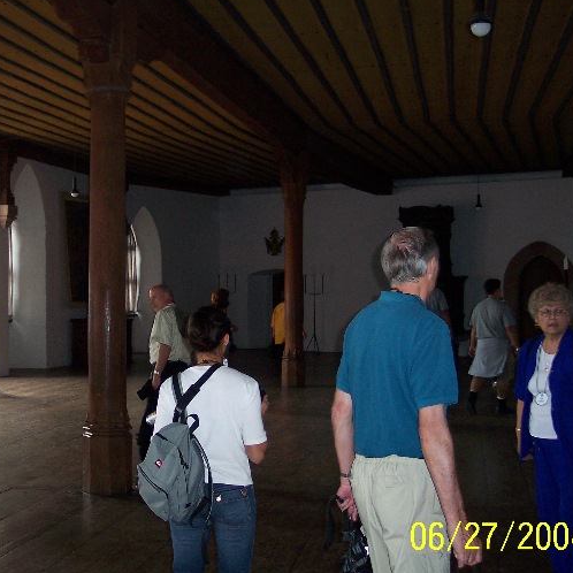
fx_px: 1011
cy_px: 277
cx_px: 174
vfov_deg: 31.6
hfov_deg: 31.3
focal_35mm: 54
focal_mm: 8
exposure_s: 1/30
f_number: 2.8
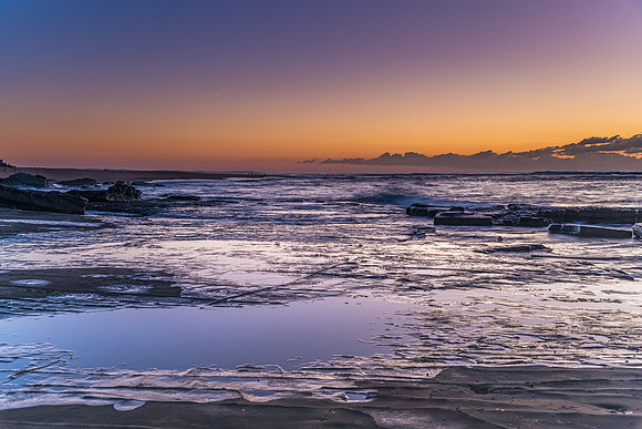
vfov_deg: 35.1
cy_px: 214
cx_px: 321
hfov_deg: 50.7
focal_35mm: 38
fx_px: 678
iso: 320
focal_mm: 38
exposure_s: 1/2.5
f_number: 7.1
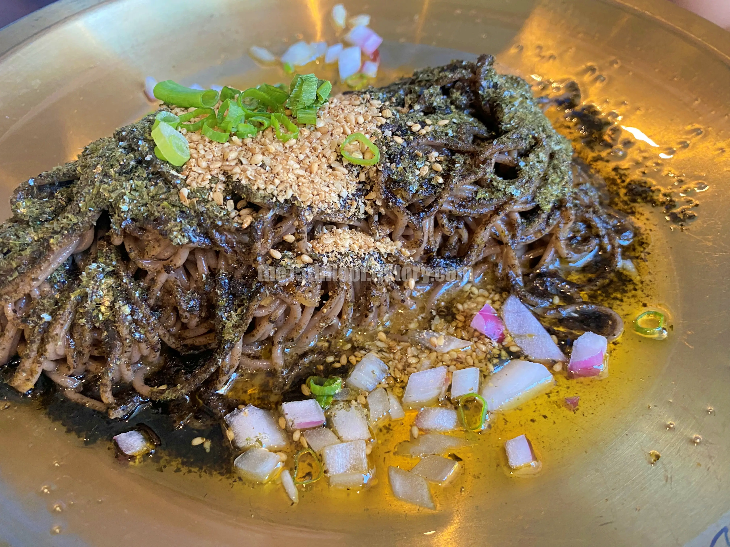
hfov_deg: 69.4
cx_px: 365
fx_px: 527
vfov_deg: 54.9
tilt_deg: -49.6
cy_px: 274
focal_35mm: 25
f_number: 1.8
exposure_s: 1/60
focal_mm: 4.25
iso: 200
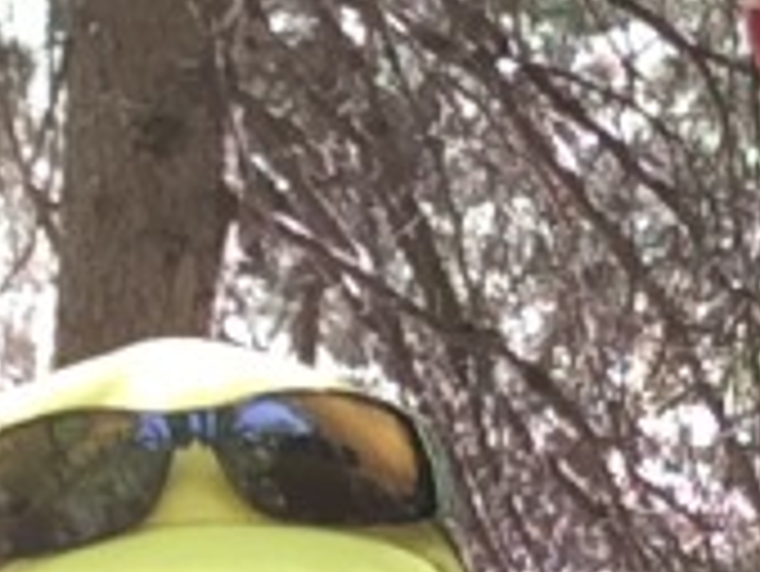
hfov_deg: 13.4
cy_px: 504
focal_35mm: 147
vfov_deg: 10.1
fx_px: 3230
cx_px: 486
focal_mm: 2.15
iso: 50
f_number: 2.4
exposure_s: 1/60
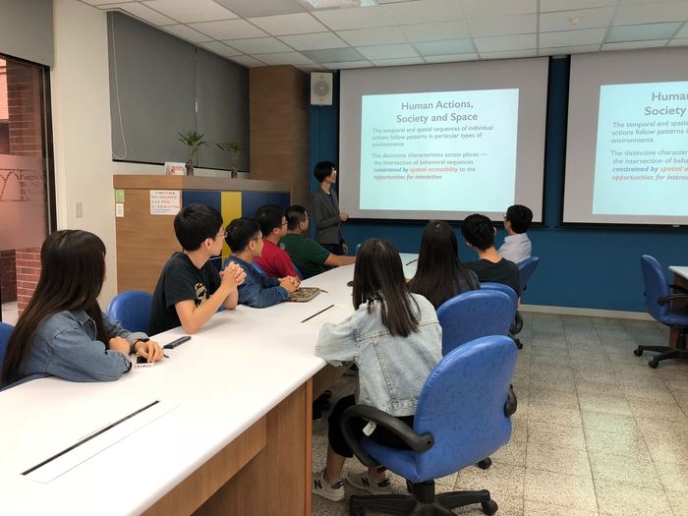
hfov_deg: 63.4
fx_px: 557
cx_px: 344
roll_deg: +0.4
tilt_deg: -7.1
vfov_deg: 49.7
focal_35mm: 28
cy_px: 258
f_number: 1.8
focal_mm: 3.99
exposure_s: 1/30
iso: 25
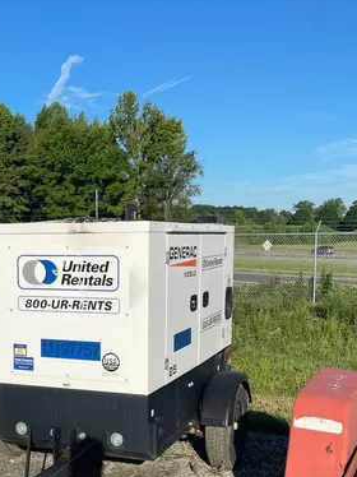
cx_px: 85
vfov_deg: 36.6
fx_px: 702
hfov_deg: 28.1
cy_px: 356
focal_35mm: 51
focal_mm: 4.2
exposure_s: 1/5051
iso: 32
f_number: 1.6
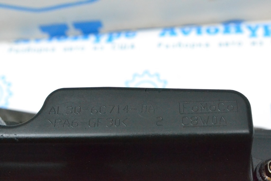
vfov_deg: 21.6
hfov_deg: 31.9
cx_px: 136
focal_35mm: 63
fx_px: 474
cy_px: 90
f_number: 9
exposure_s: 1/160
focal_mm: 42
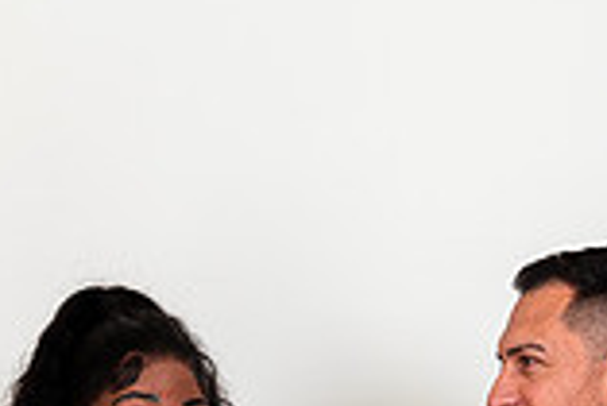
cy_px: 721
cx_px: 576
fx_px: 2987
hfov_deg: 11.5
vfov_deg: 7.5
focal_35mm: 177
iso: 200
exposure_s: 1/160
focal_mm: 48
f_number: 5.6
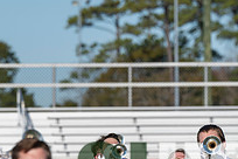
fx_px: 3768
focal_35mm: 570
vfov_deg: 2.4
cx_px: 166
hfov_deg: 3.6
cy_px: 197
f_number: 5
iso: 200
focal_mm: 200
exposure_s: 1/2000
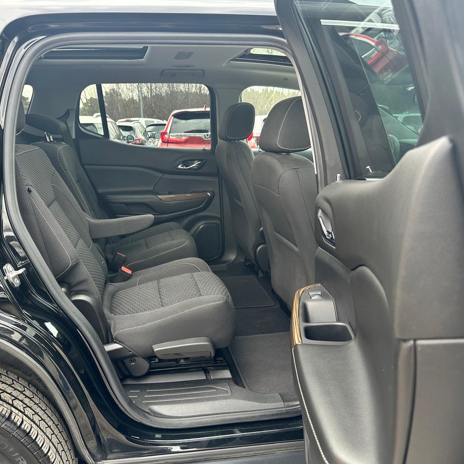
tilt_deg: -14.1
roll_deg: +2.0
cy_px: 234
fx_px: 440
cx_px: 190
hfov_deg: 55.3
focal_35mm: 29
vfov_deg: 55.6
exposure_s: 1/121
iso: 64
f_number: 1.78
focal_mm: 6.86
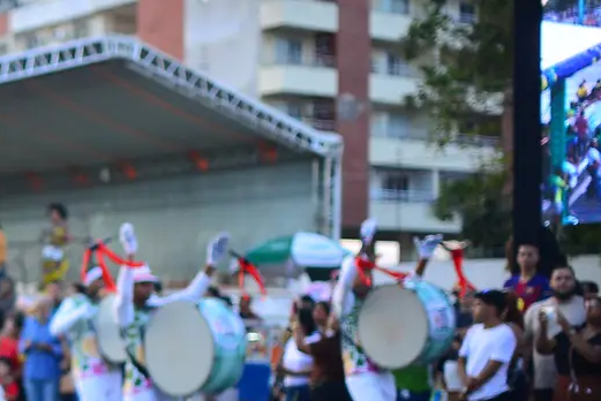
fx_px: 1570
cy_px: 408
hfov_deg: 20.4
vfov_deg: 14.3
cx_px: -105
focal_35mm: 94
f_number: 1.8
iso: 800
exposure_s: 1/1500
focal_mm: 35
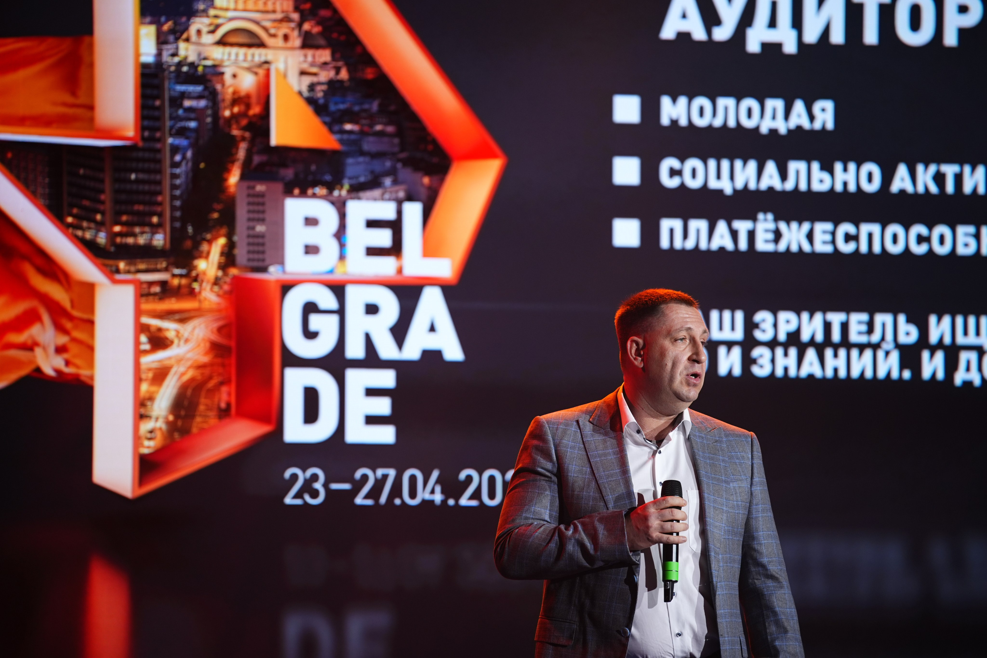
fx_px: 4825
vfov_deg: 7.8
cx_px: 494
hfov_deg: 11.7
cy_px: 329
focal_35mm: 176
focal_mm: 176
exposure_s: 1/200
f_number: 2.8
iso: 500
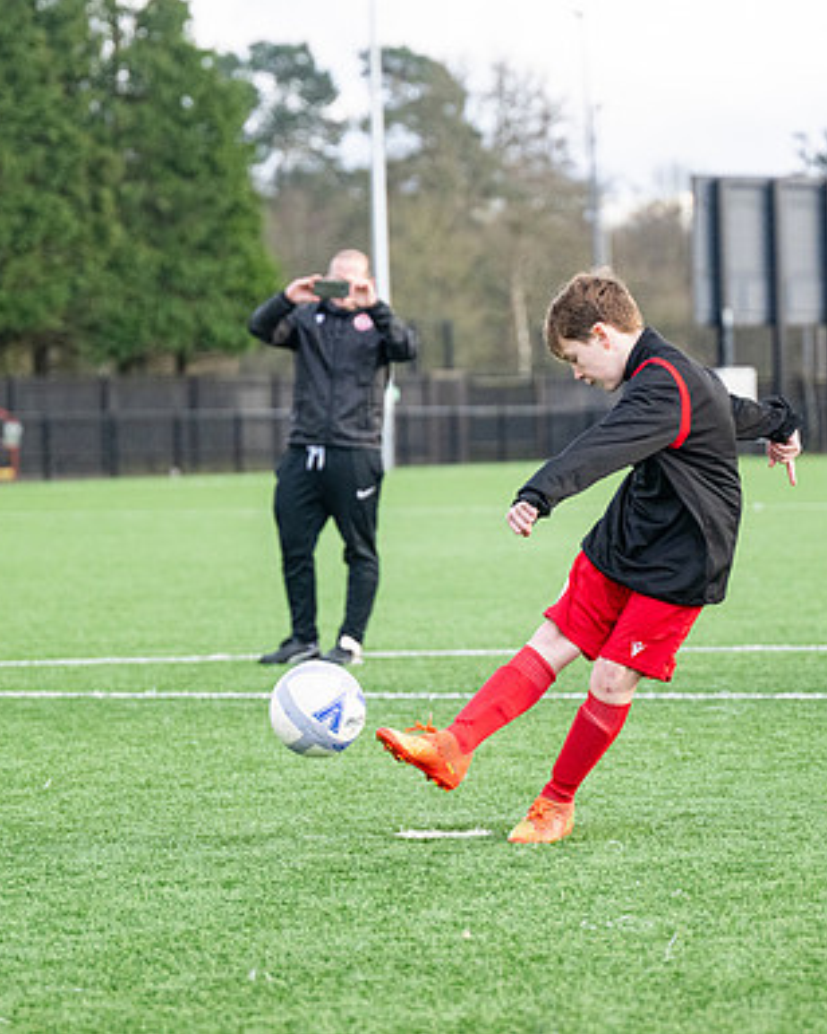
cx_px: 567
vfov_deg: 10.9
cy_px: 517
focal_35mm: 177
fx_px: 5415
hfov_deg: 8.7
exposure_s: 1/2000
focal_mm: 125
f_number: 4
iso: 2000
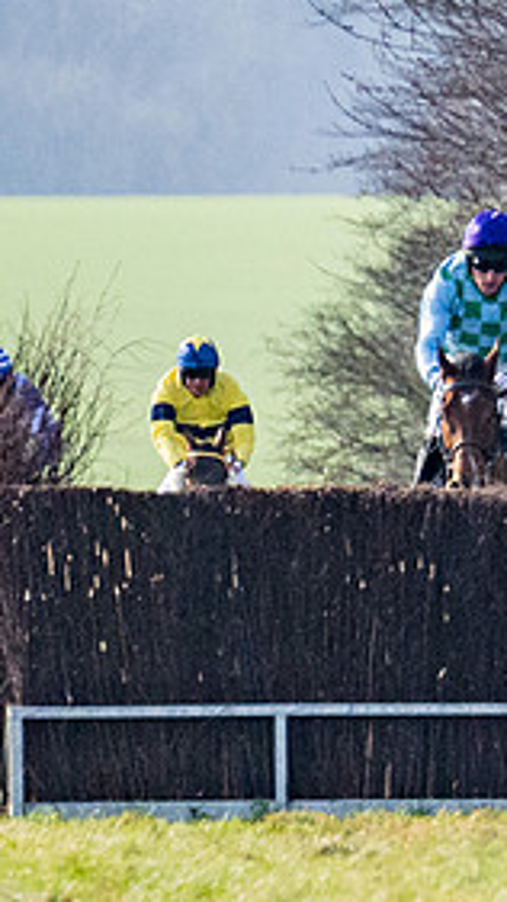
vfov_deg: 1.2
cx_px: 1491
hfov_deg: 0.7
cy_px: 44
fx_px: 42172
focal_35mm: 1764
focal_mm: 260
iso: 400
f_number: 4
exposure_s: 1/2500
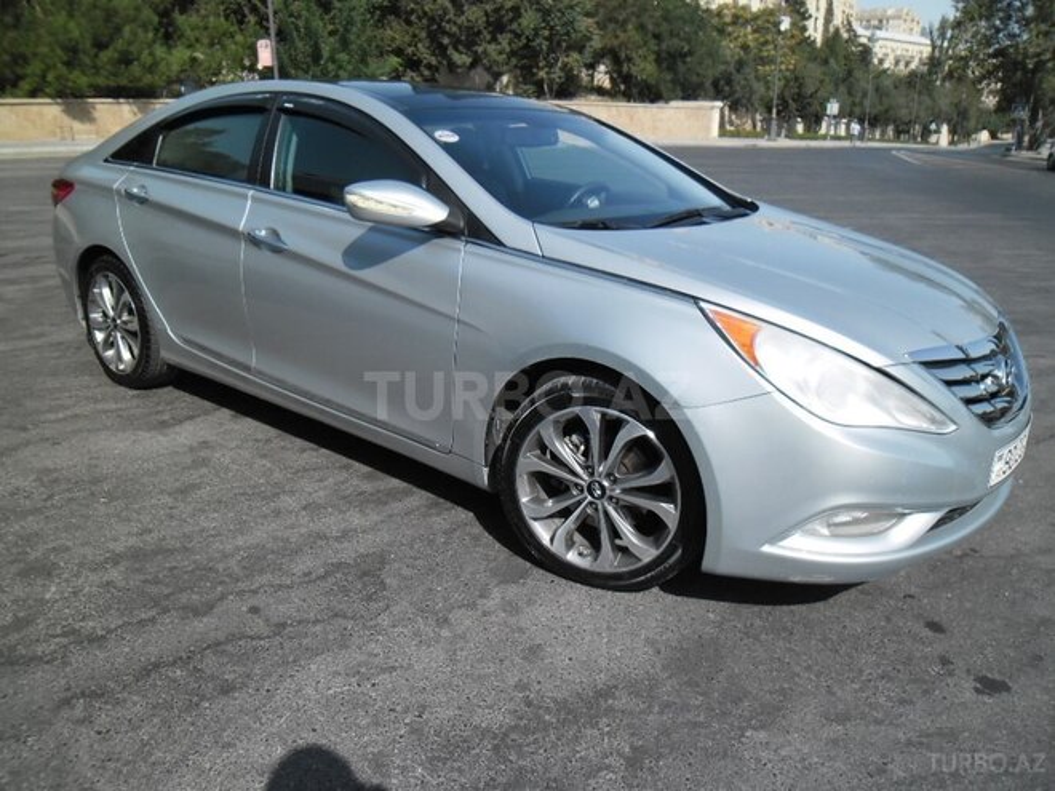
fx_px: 823
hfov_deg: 65.3
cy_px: 396
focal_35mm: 27
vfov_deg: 51.4
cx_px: 528
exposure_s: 1/693
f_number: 3.5
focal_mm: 4.9
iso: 80
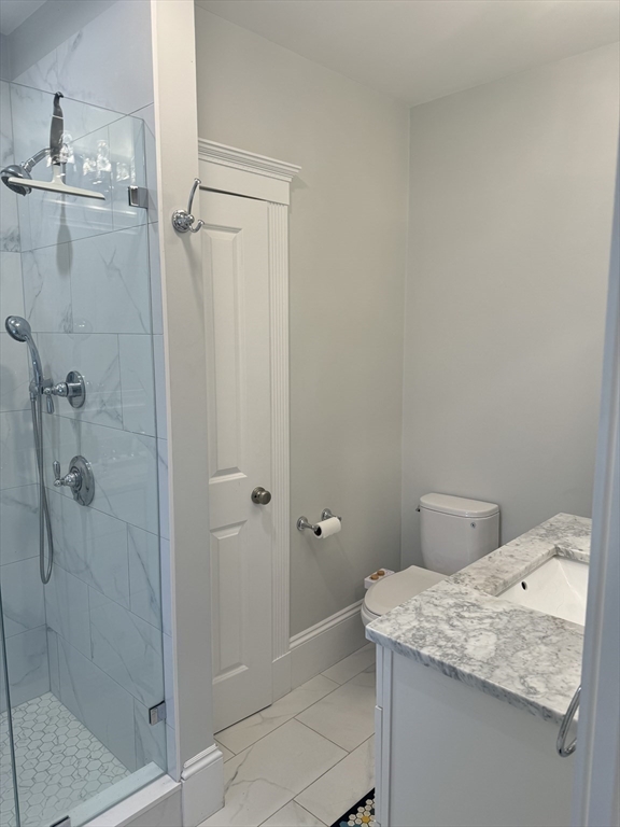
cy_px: 414
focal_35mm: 24
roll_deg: +0.1
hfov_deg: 56.8
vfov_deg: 71.6
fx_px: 573
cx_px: 310
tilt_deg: -7.6
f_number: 1.78
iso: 80
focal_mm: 6.76
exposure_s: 1/120
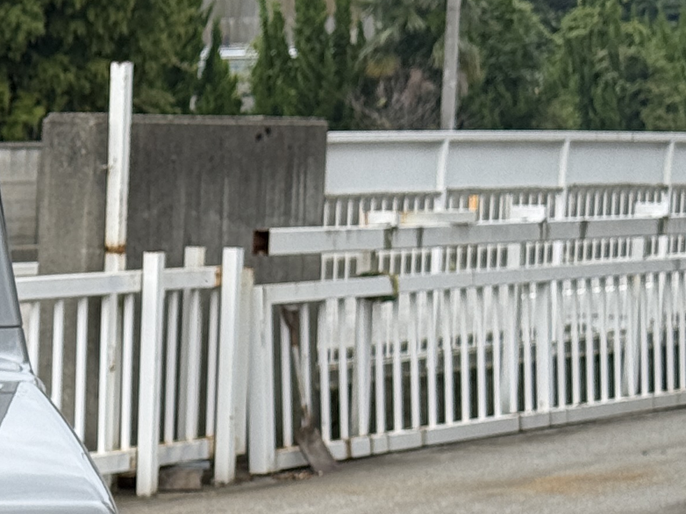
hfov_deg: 11.3
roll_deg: -0.3
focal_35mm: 164
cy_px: 639
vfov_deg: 8.9
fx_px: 3250
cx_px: -485
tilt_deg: -7.8
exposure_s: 1/1377
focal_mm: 6.76
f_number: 1.78
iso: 80
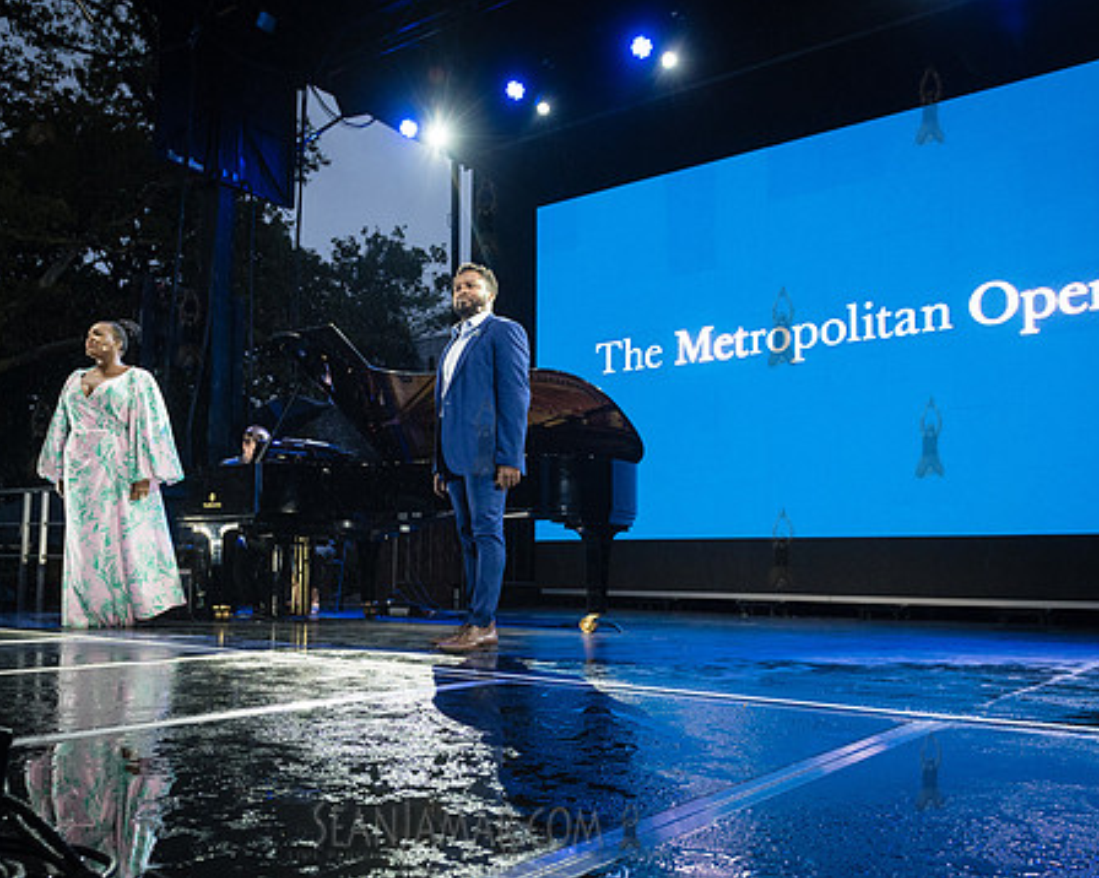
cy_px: 497
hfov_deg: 56.7
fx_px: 1008
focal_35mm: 31
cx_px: 438
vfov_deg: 47.0
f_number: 4.5
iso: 3200
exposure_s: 1/160
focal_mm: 24
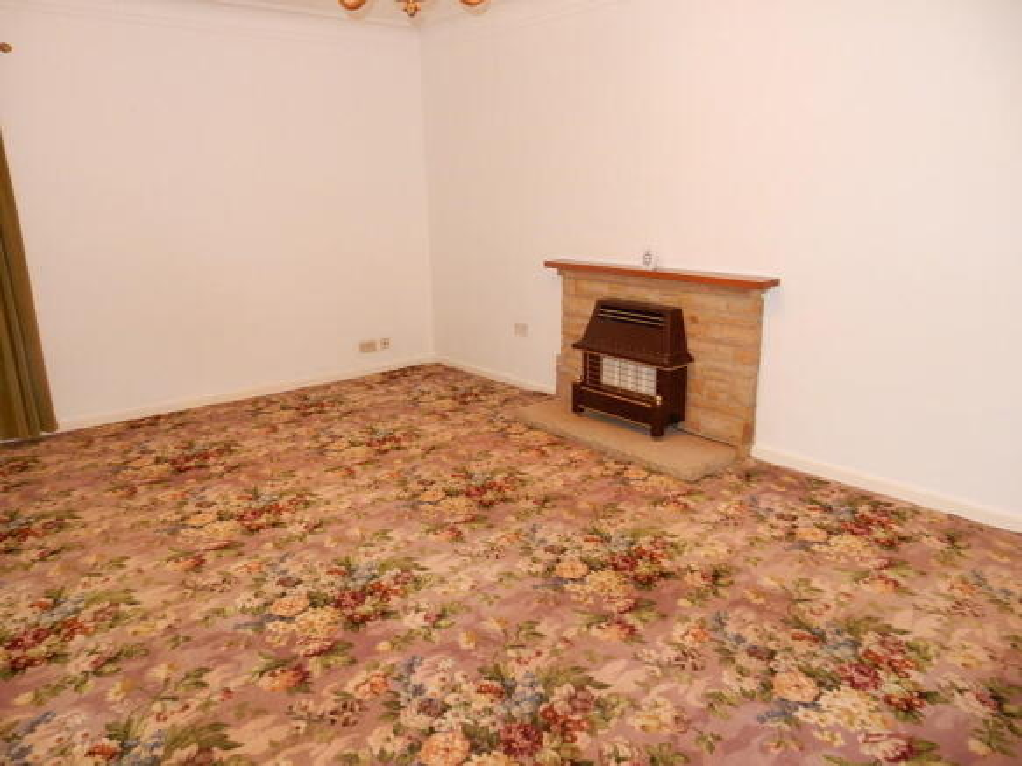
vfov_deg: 54.9
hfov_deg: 69.4
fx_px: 738
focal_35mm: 25
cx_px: 511
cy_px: 383
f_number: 3.7
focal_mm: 4.5
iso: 400
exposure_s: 1/30
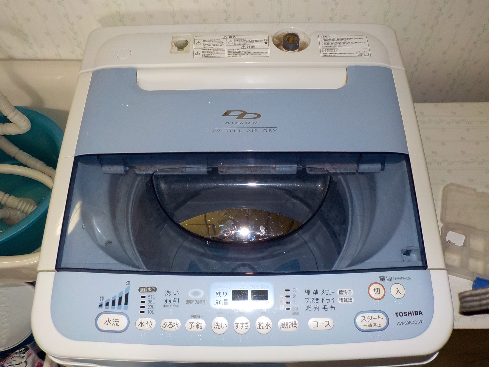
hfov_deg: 60.0
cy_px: 184
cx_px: 244
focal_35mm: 30
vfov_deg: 46.8
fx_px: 424
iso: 200
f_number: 3.3
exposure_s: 1/30
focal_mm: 4.1
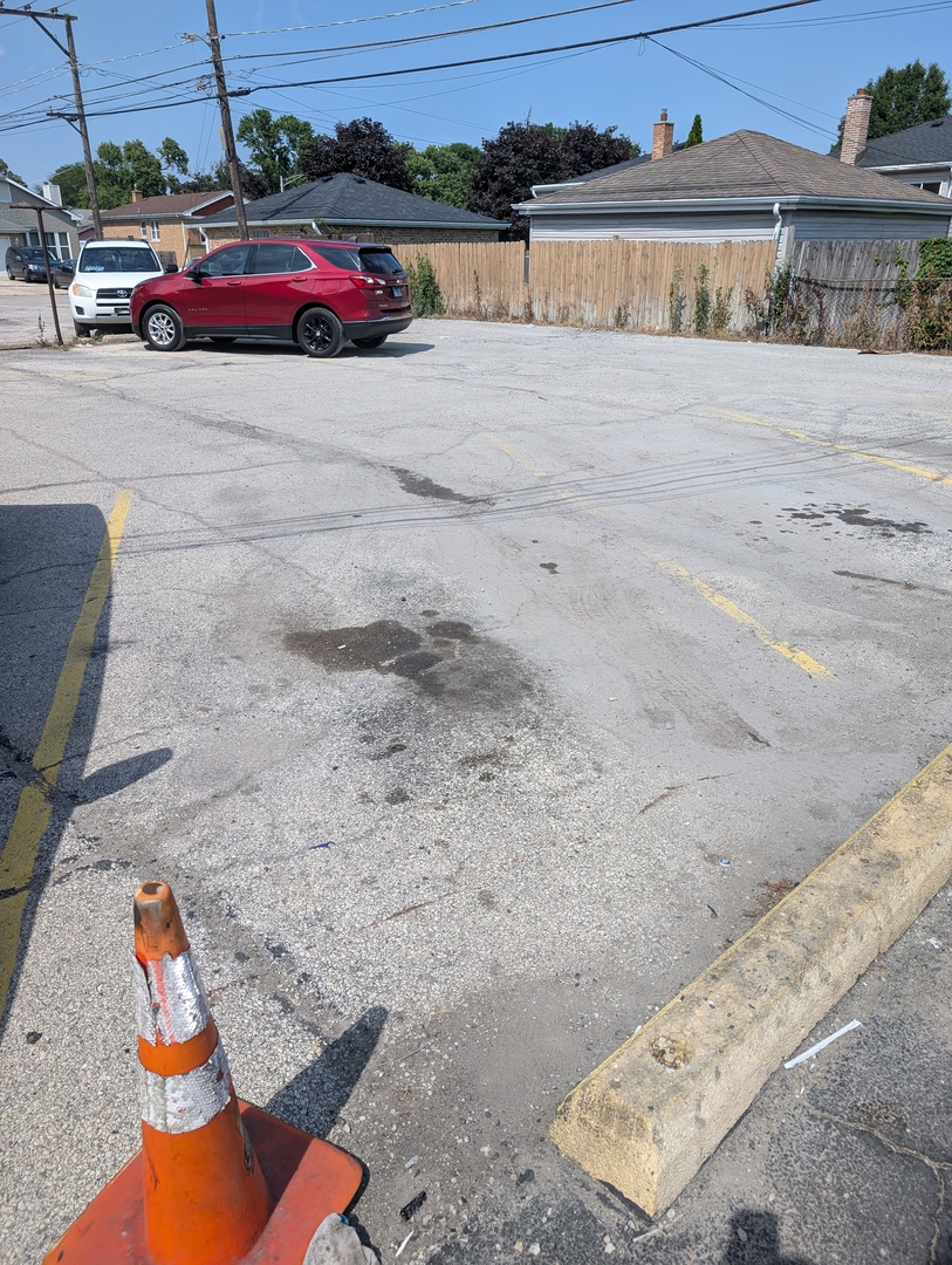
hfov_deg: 56.9
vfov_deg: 71.5
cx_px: 476
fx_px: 878
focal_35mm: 24
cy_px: 632
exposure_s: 1/1431
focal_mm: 6.9
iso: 29
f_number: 1.68
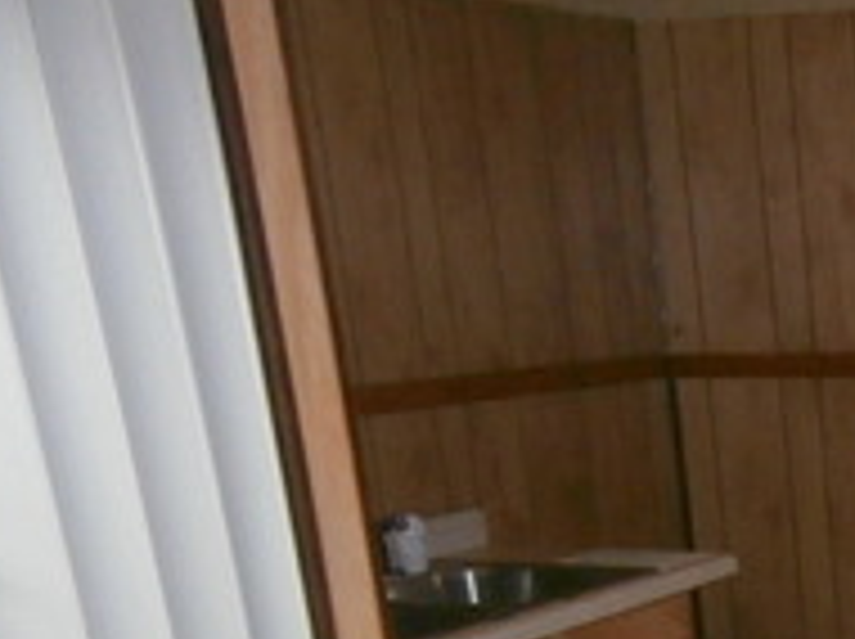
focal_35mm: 81
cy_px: 954
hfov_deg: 20.5
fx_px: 1998
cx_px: 1300
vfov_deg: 16.6
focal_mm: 4.2
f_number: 3
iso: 200
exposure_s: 1/30
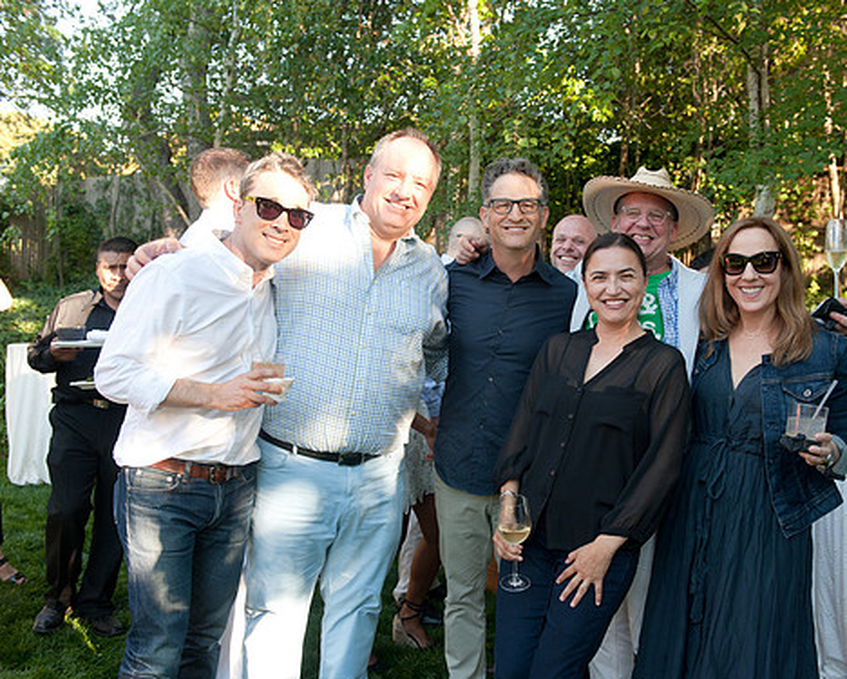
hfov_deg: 50.1
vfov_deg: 41.2
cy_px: 344
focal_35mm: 36
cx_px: 490
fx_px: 903
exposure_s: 1/250
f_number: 4
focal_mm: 31
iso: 800
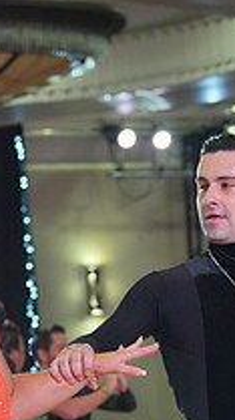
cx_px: 25
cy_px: 539
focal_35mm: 204
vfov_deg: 10.4
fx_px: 2268
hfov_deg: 5.9
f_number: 4
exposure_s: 1/400
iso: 1600
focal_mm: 70
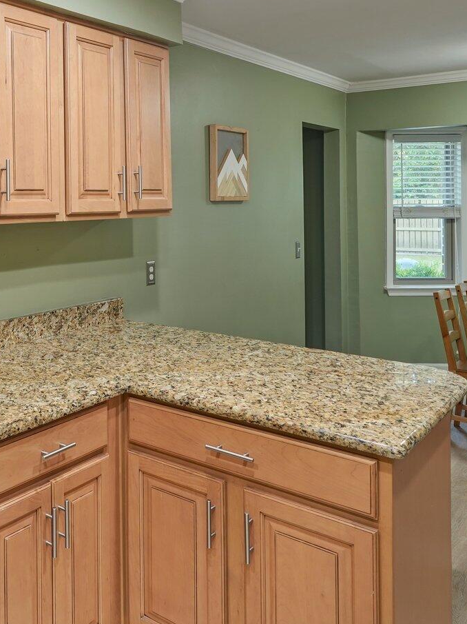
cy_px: 195
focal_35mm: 37
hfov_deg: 34.4
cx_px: -21
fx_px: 666
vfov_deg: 49.1
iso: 500
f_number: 9
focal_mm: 17
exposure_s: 1/1.67
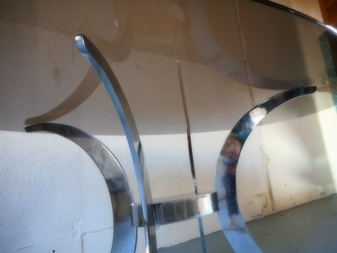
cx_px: 168
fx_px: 243
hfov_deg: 69.4
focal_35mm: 25
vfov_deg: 54.9
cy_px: 126
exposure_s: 1/30
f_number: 3.7
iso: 360
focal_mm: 4.5
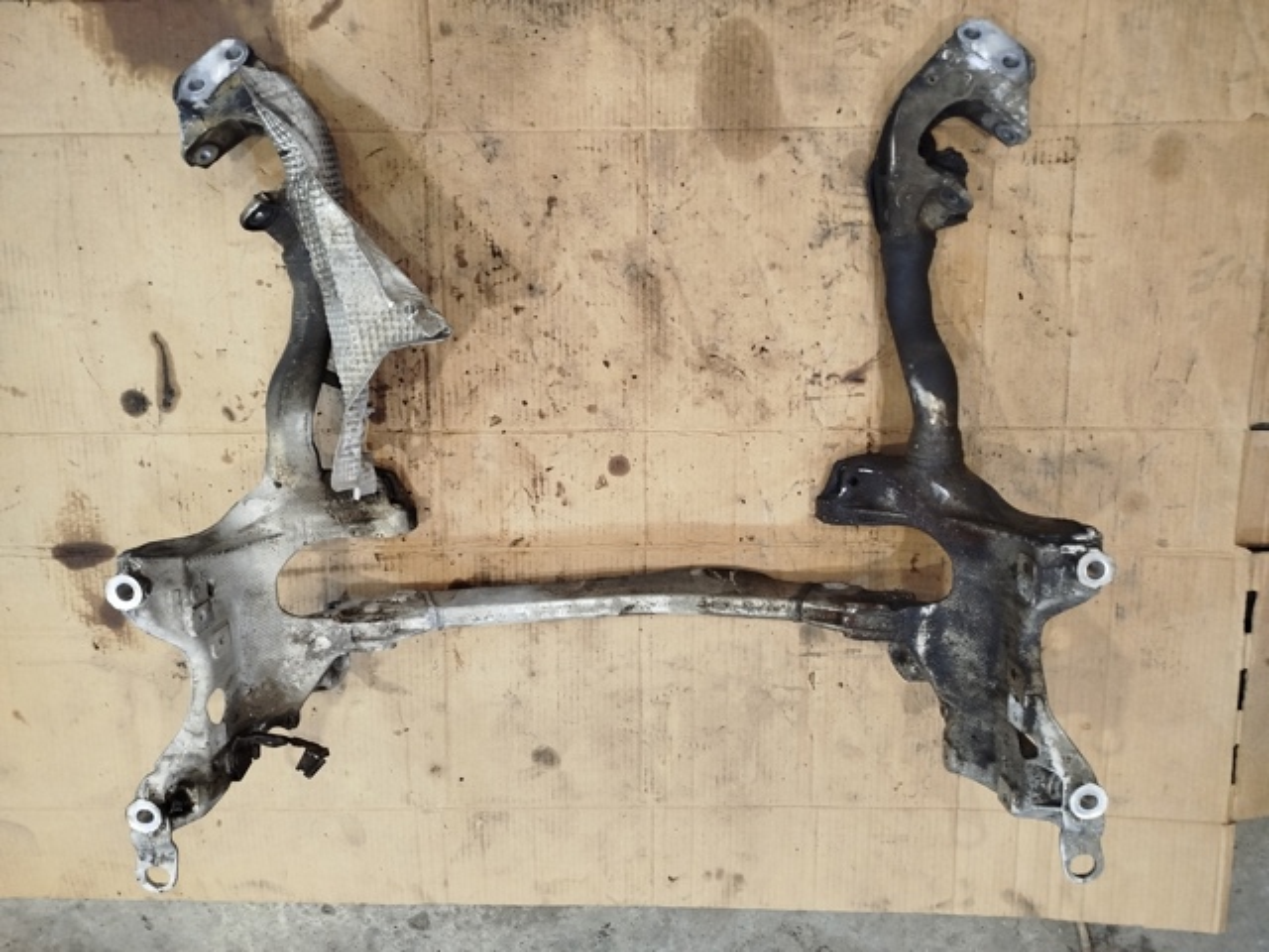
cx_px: 634
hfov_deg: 71.6
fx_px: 880
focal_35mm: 24
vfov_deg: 56.8
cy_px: 476
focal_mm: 5.31
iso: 640
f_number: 1.7
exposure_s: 1/33
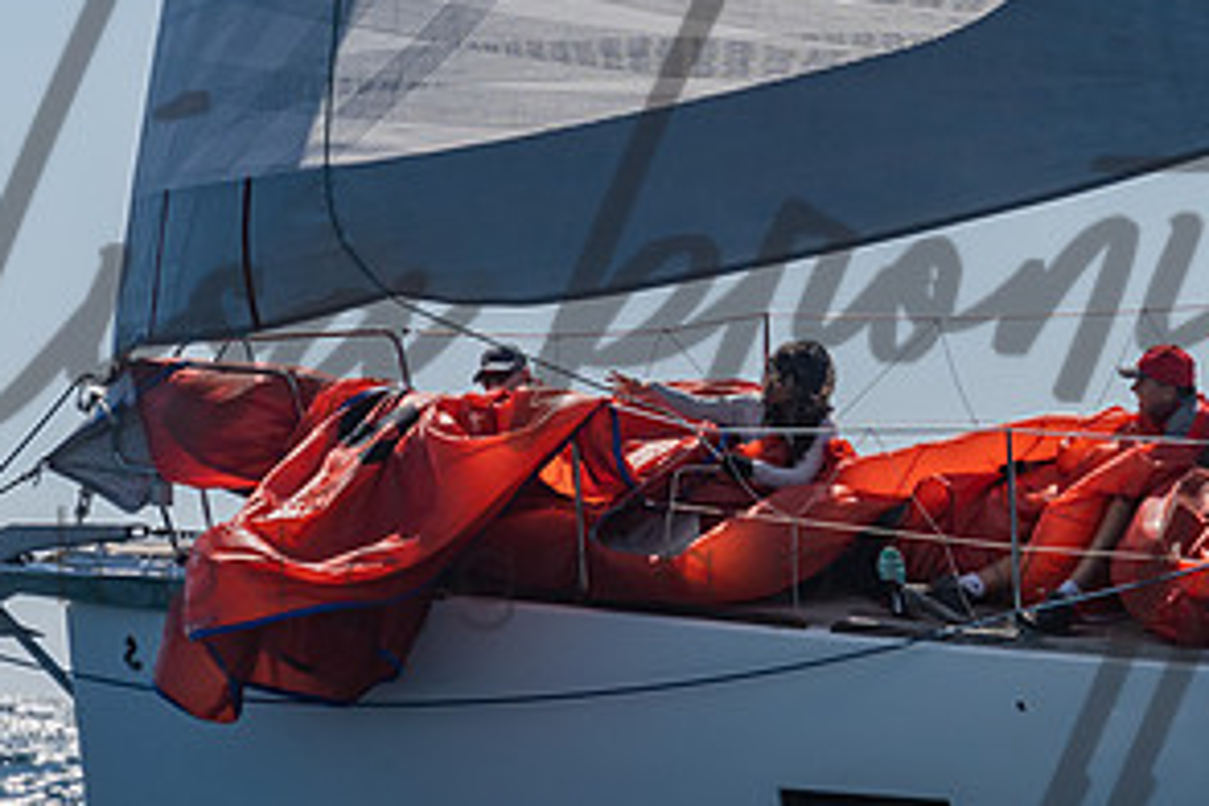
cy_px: 268
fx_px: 14540
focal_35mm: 433
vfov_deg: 3.2
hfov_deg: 4.8
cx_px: 724
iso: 160
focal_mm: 150
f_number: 6.3
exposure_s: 1/2000
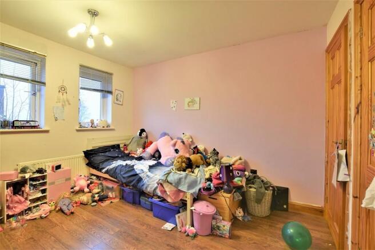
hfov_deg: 100.4
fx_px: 156
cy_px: 125
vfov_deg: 77.3
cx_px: 188
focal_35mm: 15
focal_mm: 10
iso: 100
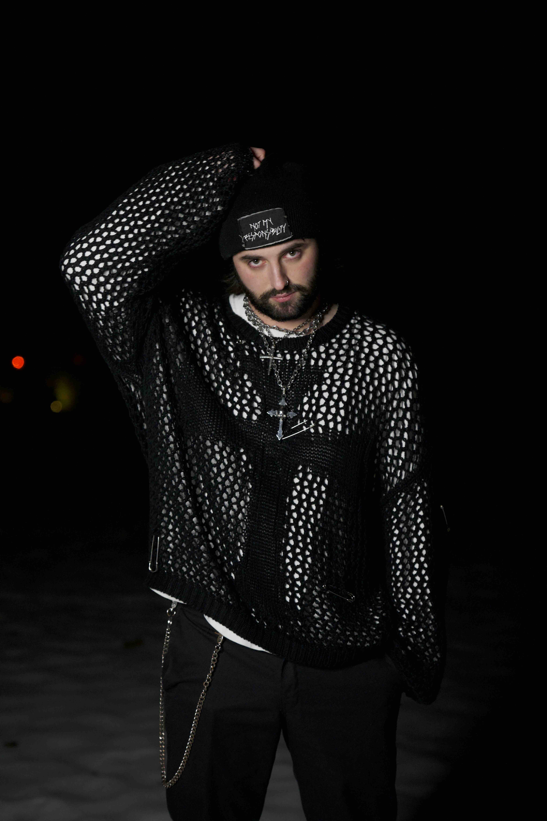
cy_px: 410
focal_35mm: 59
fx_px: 1345
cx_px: 274
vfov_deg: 33.9
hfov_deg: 23.0
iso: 4000
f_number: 2.8
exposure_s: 1/125
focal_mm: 59
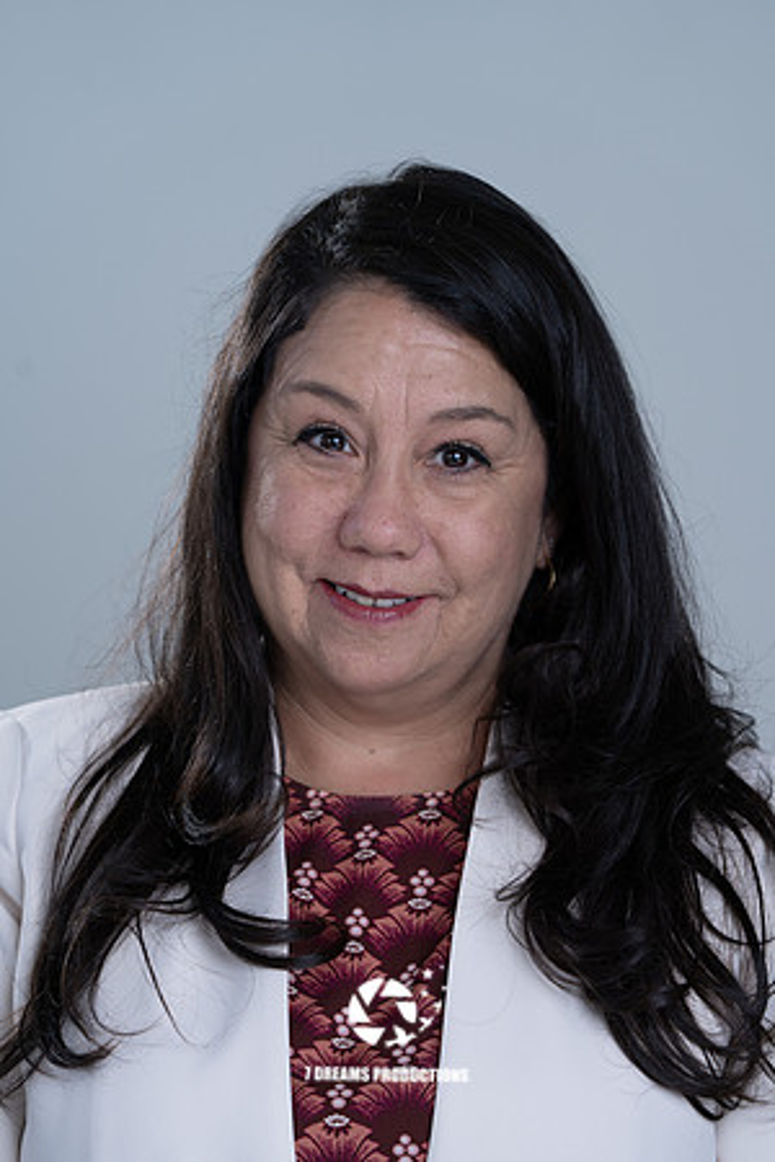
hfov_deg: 8.8
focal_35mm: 156
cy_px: 581
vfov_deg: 13.2
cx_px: 388
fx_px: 5037
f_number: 5.6
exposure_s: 1/200
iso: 160
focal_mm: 156
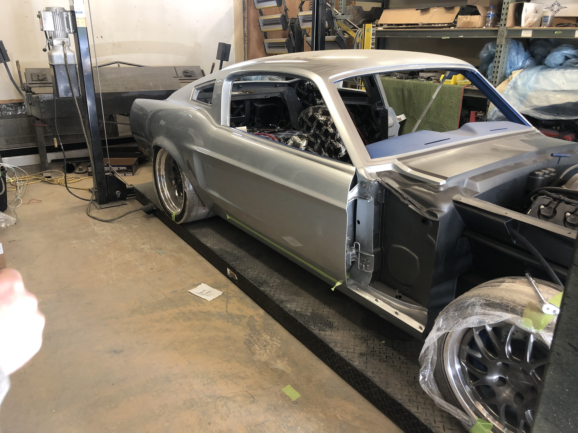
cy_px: 216
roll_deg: -0.8
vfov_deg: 49.7
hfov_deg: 63.4
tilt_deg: -22.8
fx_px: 468
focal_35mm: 28
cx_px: 289
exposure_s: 1/15
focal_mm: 3.99
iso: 40
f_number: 1.8
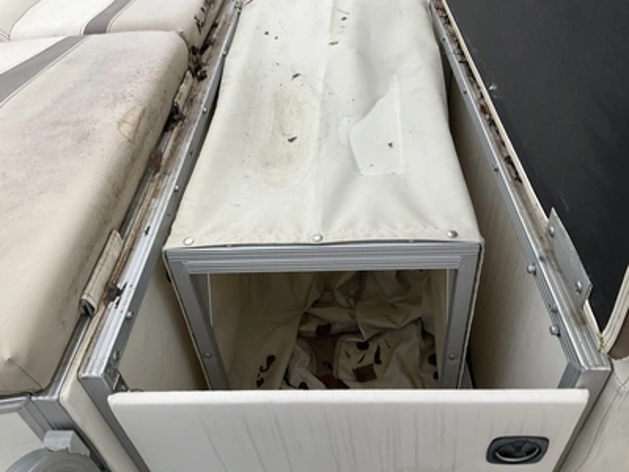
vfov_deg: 48.2
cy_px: 236
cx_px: 314
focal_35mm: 29
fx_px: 527
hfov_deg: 61.7
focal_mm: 3
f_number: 1.8
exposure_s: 1/122
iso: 25
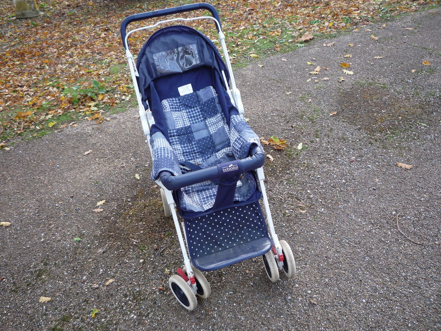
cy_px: 166
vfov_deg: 46.8
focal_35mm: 30
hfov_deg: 60.0
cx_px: 220
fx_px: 382
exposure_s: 1/80
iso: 100
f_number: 3.3
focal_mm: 5.2
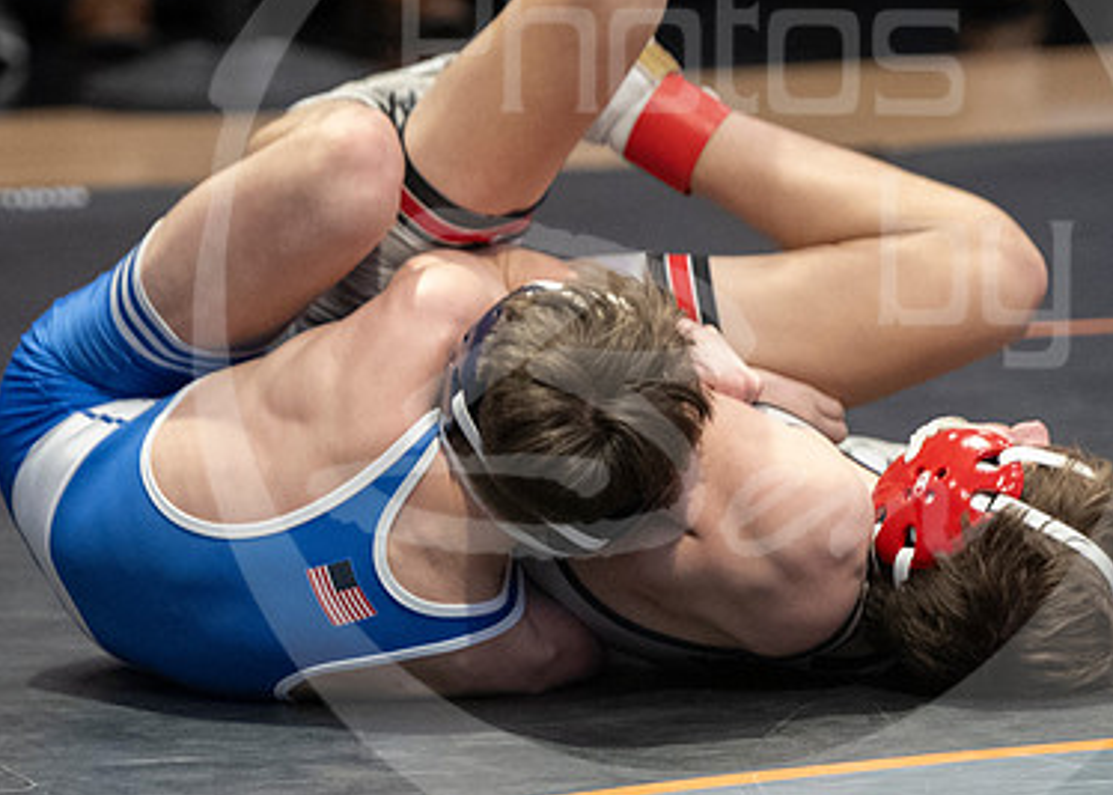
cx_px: 483
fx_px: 16181
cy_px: 780
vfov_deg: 2.8
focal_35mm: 512
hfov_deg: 3.9
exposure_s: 1/1000
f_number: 2.8
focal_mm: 180
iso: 3200
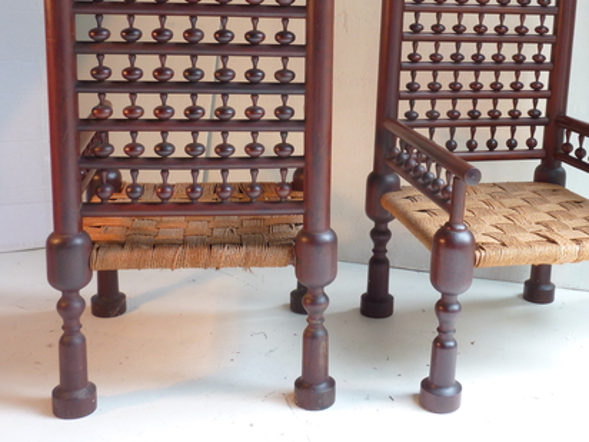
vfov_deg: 28.2
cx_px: 366
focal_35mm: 51
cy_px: 124
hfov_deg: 37.3
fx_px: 868
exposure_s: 1/8
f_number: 3.5
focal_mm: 5.7
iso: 80
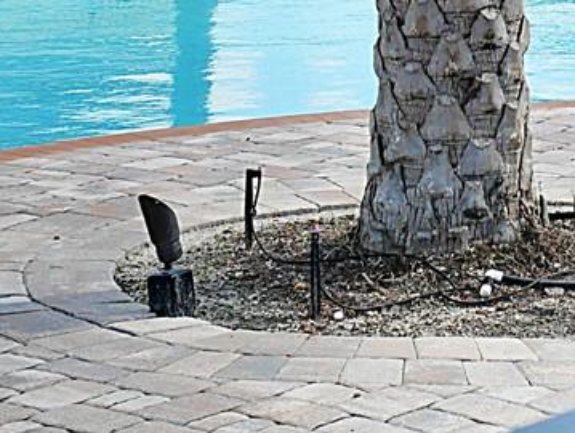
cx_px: 858
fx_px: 2960
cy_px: -372
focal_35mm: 178
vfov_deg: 8.0
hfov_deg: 10.7
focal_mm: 20
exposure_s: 1/400
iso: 200
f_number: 8
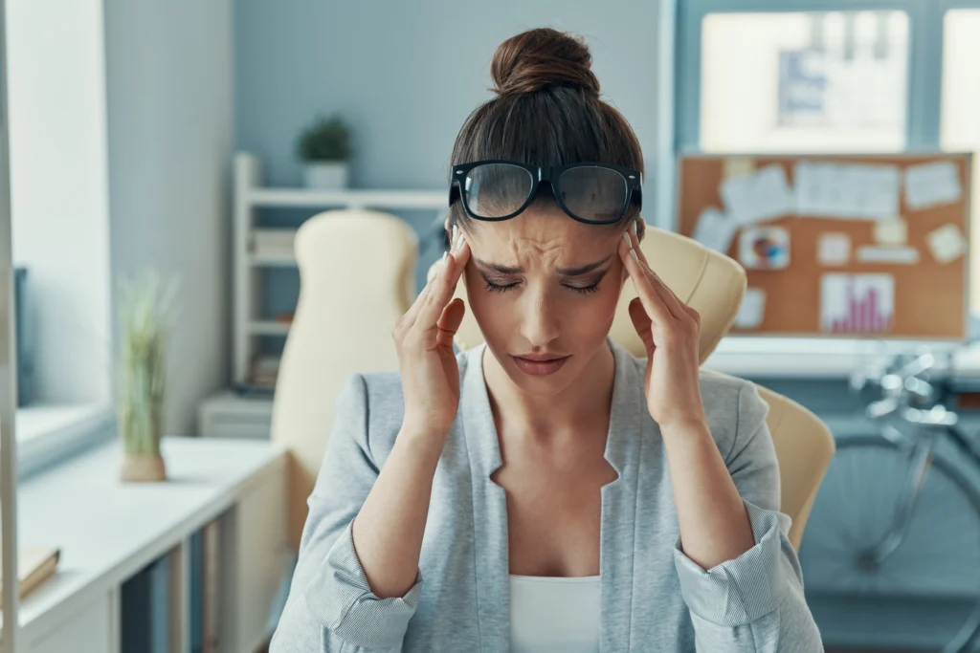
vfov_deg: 22.6
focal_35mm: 60
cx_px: 490
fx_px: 1633
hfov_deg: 33.4
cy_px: 326
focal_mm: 60
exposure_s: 1/125
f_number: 3.5
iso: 400
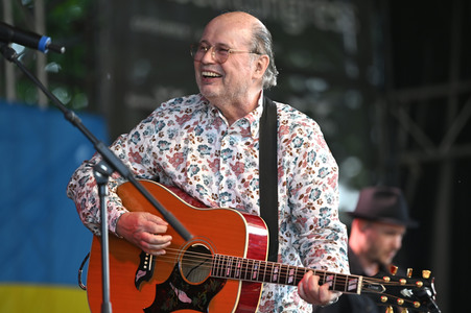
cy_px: 156
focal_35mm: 200
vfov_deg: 6.9
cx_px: 236
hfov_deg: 10.3
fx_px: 2615
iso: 320
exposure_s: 1/500
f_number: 2.8
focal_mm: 200
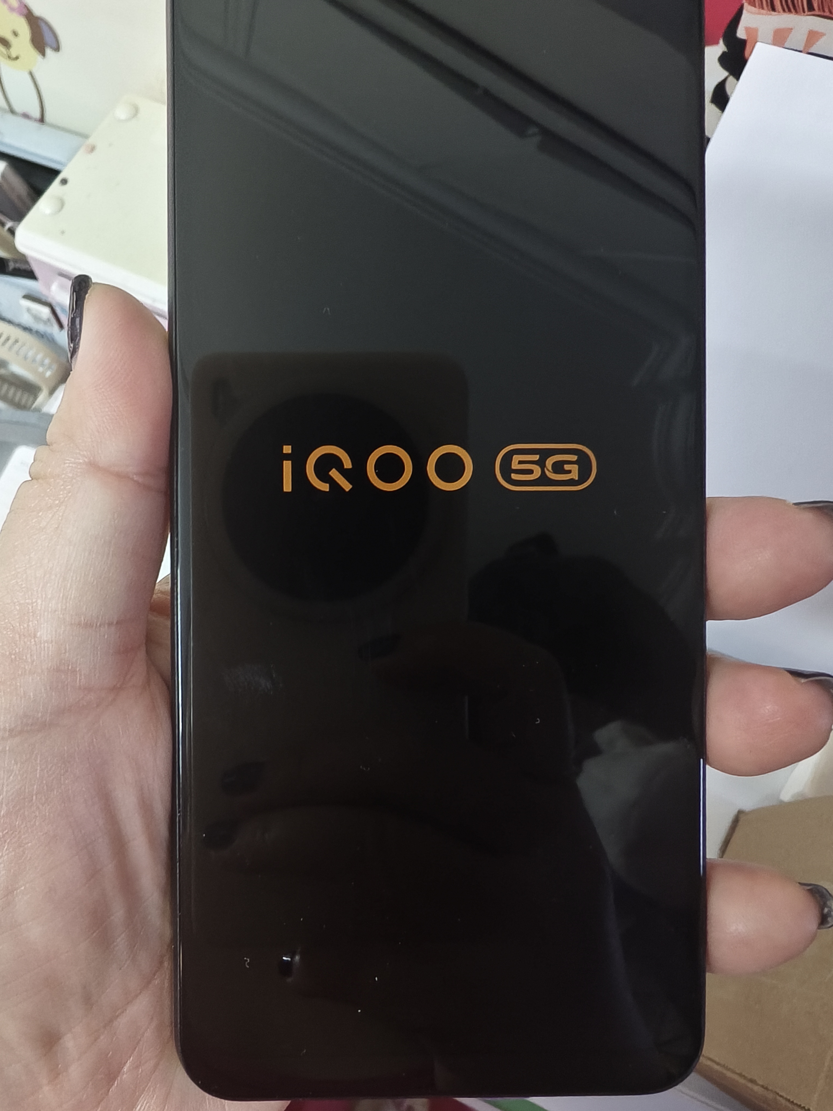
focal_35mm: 25
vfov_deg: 69.4
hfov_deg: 54.9
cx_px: 416
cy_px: 556
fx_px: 802
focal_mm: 2.32
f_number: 2
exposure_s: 1/33.3
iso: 1070
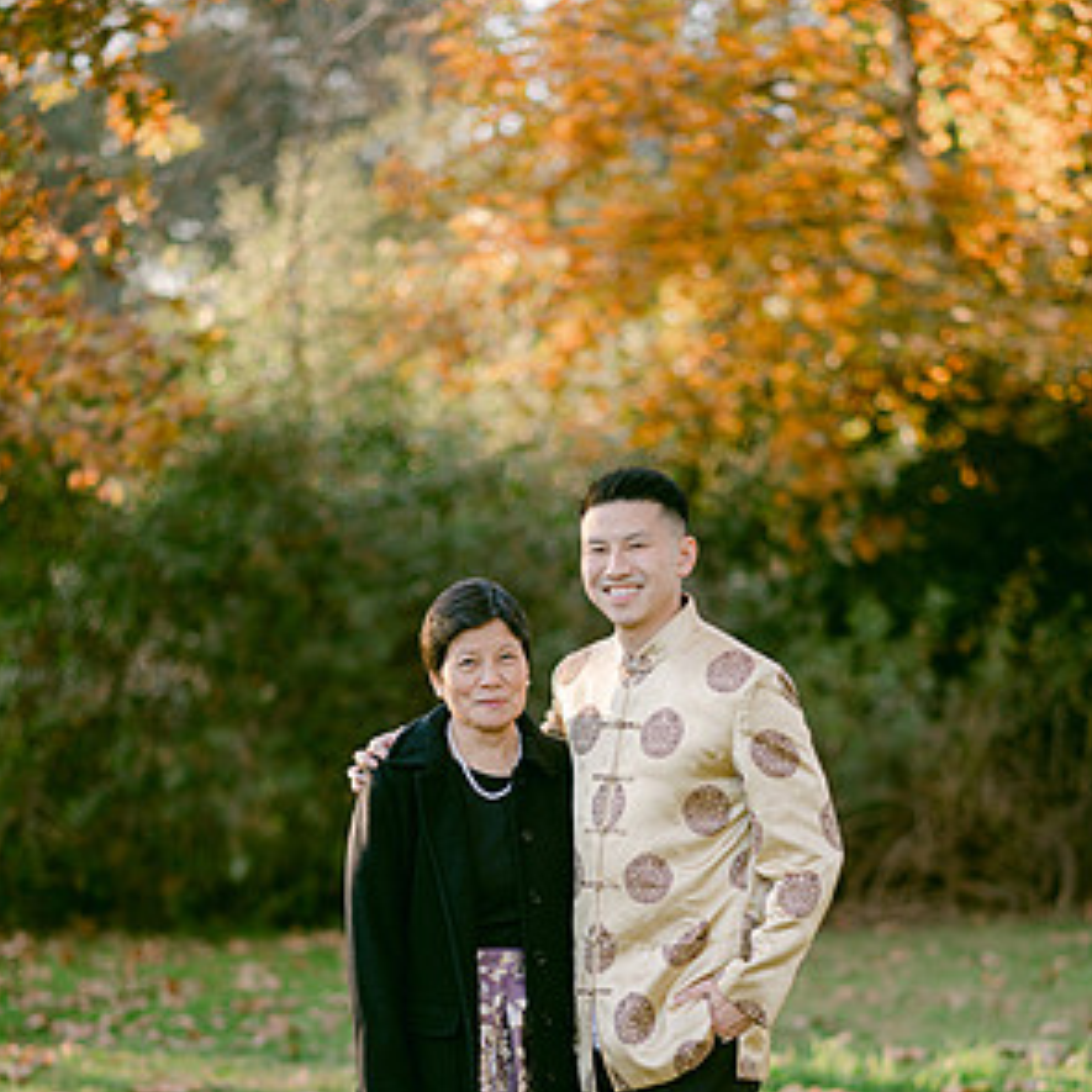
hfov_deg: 15.8
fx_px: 3926
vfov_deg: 15.8
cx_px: 546
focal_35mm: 110
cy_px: 811
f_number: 2
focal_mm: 85
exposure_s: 1/500
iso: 200
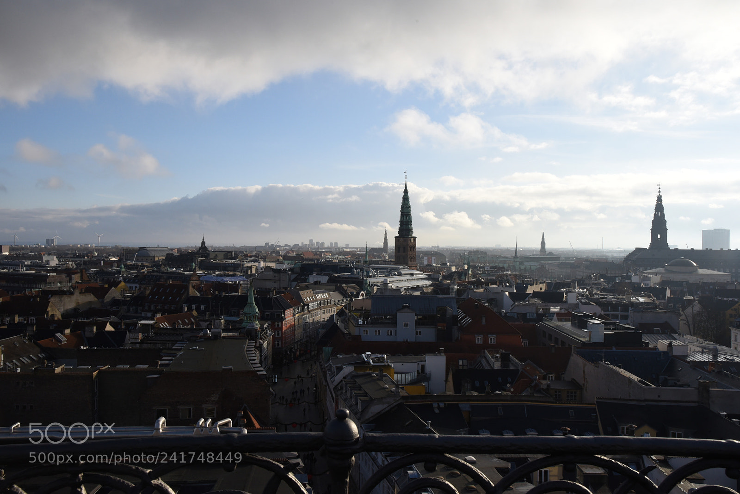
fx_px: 617
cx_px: 370
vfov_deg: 43.6
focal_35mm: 30
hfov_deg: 61.9
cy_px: 247
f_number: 16
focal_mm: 30
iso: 1000
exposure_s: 1/640
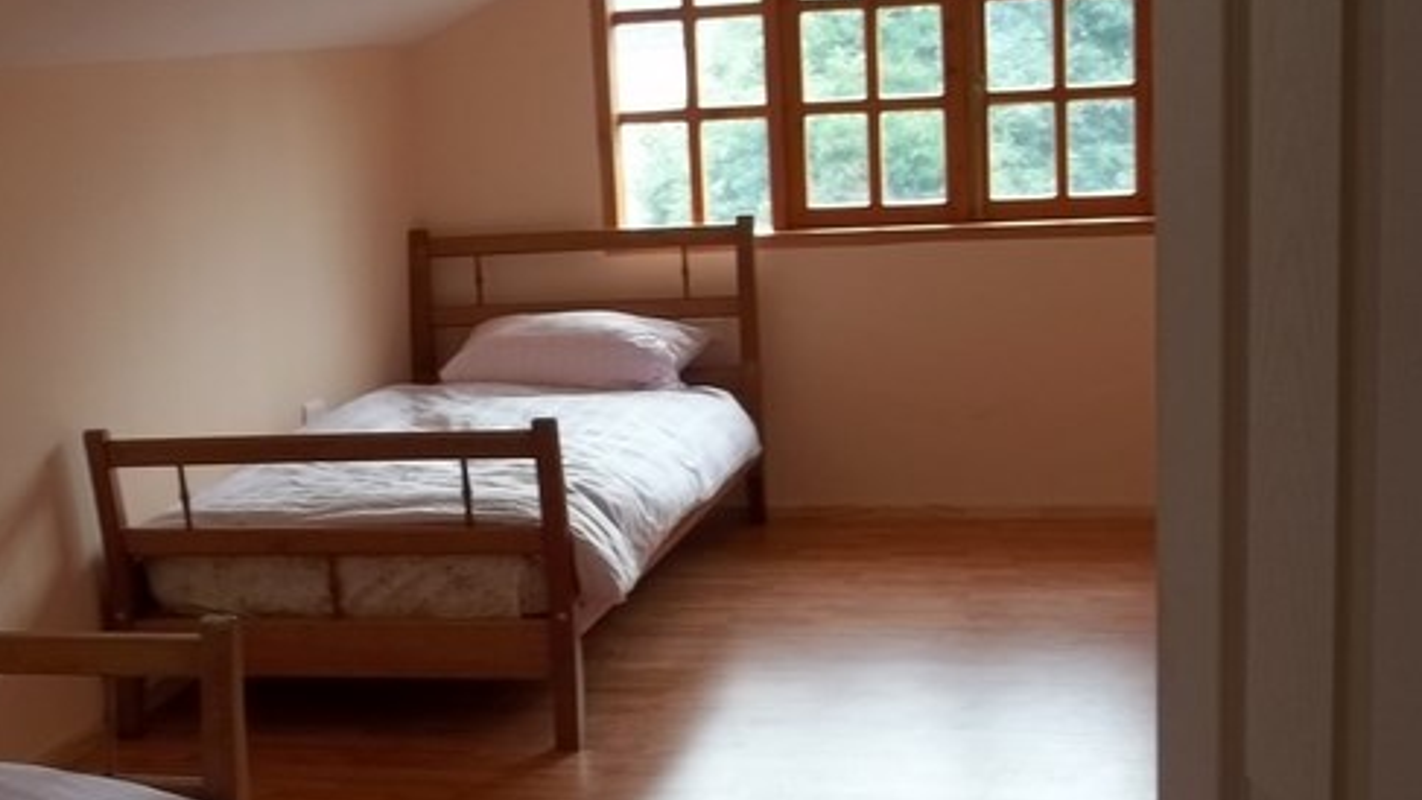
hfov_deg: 35.0
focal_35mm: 59
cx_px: 447
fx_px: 2225
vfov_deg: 20.3
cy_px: 531
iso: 64
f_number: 3.3
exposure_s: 1/40
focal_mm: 5.9
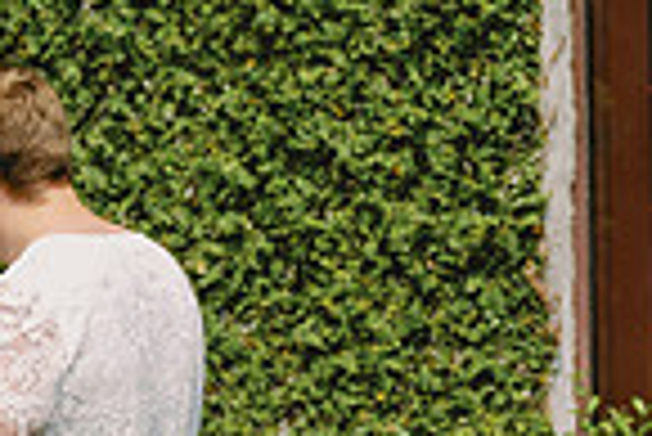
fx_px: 4133
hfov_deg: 9.0
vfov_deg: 6.0
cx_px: 69
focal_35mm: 228
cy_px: 513
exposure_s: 1/1000
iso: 64
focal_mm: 51
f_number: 3.5
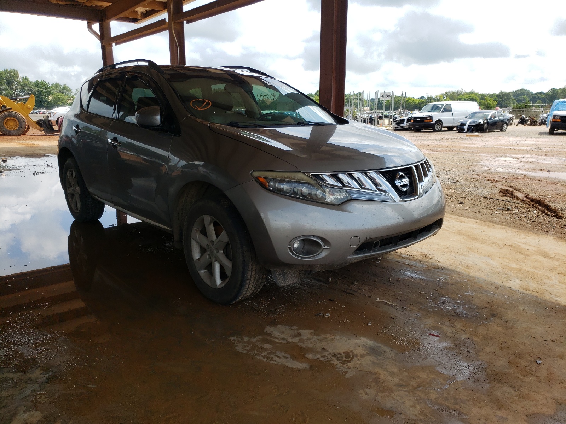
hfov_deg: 67.3
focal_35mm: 26
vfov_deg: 53.1
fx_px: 425
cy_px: 212
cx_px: 283
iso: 50
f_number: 1.5
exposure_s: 1/1667
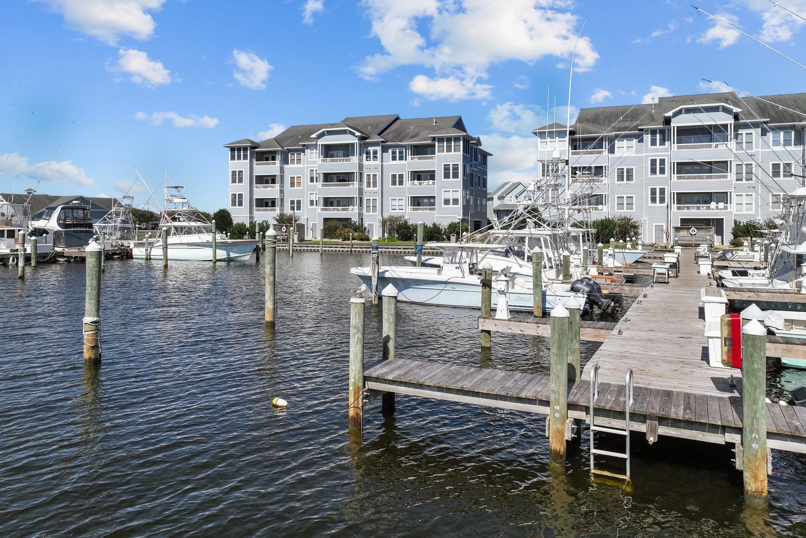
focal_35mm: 25
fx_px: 560
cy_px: 241
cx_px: 403
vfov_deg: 51.2
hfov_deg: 71.5
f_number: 2.8
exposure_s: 1/6400
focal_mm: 12.29
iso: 150
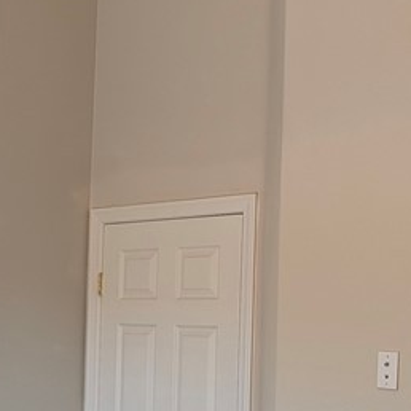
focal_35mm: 84
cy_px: 311
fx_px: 1128
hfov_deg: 19.7
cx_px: -44
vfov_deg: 20.5
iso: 22
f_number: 1.68
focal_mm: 6.9
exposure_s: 1/120
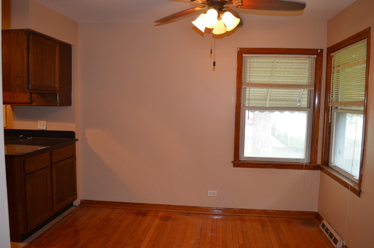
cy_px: 124
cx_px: 187
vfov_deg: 47.7
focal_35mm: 27
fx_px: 280
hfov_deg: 67.5
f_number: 3.5
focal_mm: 18
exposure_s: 1/60
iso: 640
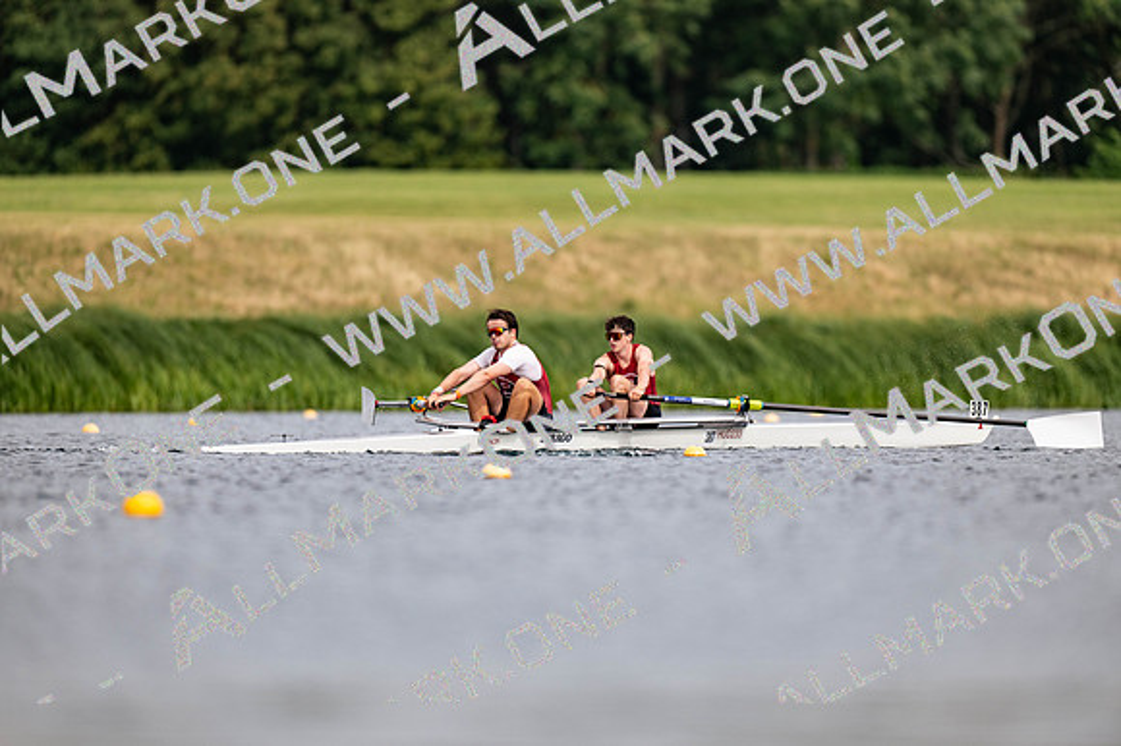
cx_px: 560
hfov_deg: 3.4
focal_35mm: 600
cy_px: 373
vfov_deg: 2.3
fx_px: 18676
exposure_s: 1/2500
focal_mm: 600
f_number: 4
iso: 220
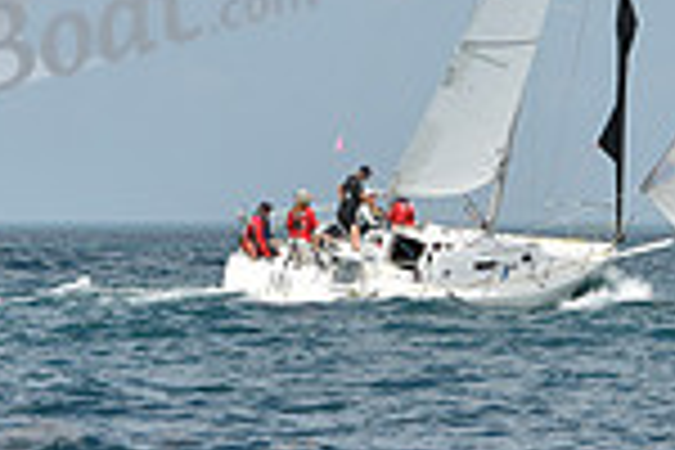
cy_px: -241
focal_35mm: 394
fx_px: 7387
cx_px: 554
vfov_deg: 3.5
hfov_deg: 5.2
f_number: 9
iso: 250
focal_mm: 102
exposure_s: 1/1250
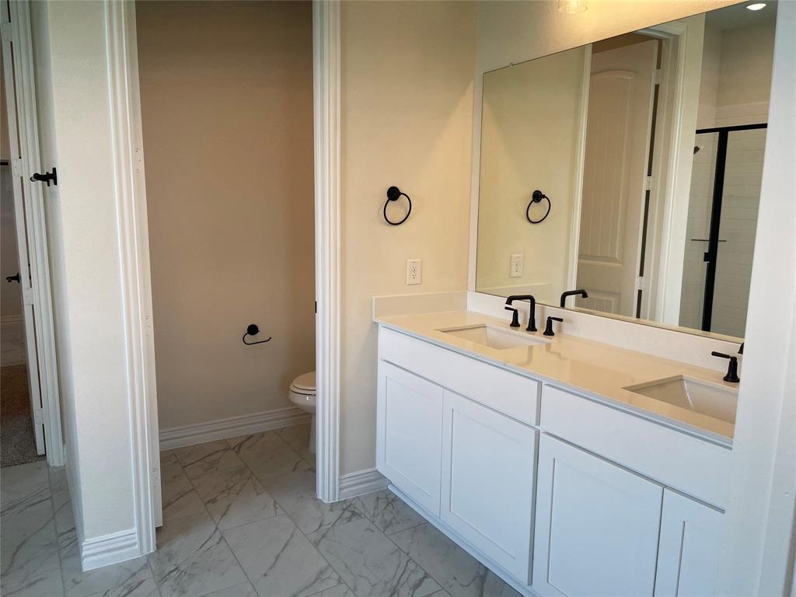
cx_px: 398
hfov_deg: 69.4
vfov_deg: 54.9
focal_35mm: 25
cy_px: 298
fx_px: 575
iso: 32
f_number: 1.6
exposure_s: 1/238
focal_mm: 5.1
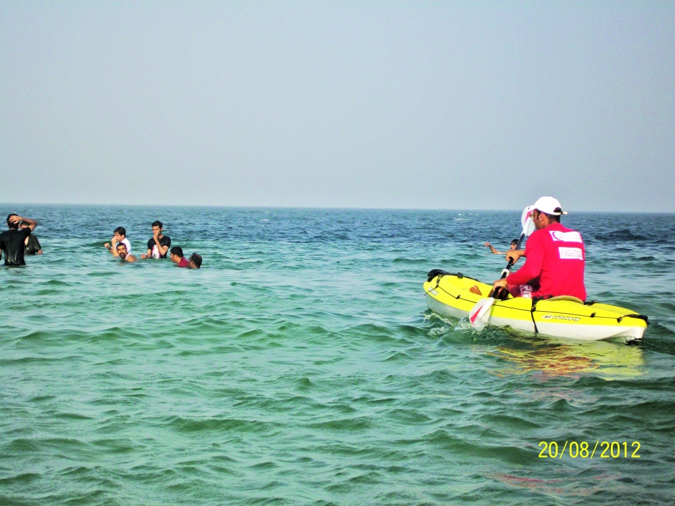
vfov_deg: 14.5
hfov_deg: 19.3
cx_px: 338
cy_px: 253
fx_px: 1989
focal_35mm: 102
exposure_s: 1/400
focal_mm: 18.3
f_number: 4.9
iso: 64
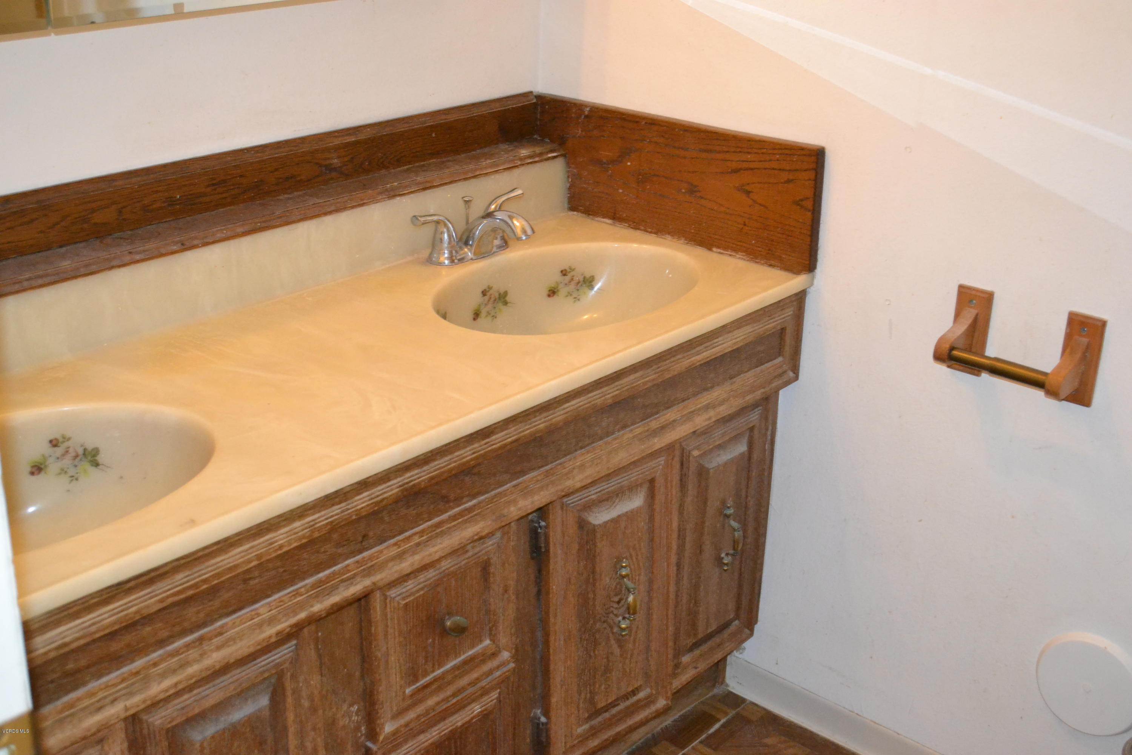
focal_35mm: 45
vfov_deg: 29.9
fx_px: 1415
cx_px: 566
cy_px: 378
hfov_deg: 43.6
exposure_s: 1/60
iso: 3200
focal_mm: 30
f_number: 4.5
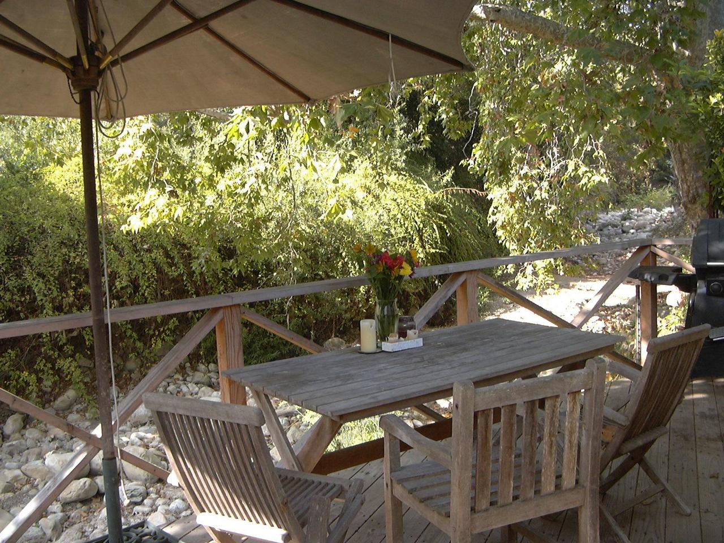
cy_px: 272
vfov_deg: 40.7
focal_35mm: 35
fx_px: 732
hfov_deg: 52.6
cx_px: 362
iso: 100
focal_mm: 5.4
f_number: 2.8
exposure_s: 1/147
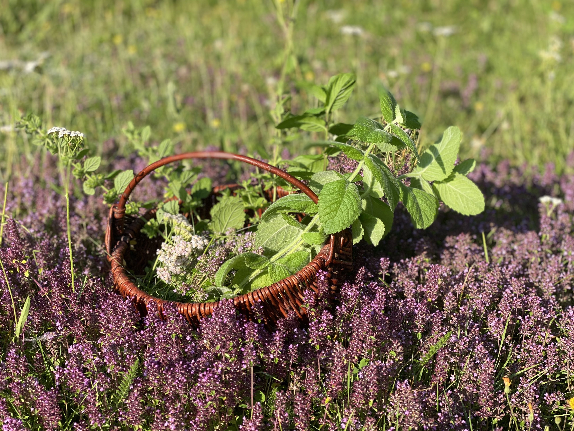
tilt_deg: -20.1
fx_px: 879
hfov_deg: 36.2
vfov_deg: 27.5
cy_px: 219
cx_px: 289
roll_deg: -4.3
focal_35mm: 53
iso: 20
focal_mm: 6
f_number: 2
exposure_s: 1/695
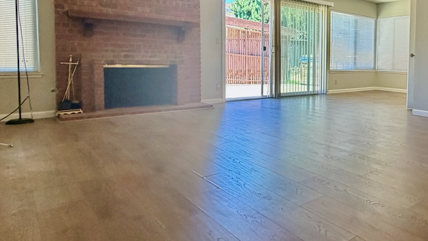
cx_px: 364
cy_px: 79
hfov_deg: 60.3
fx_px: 318
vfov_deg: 40.9
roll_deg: -0.9
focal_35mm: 28
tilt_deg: -2.5
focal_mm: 2.22
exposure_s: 1/120
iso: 200
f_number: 2.2
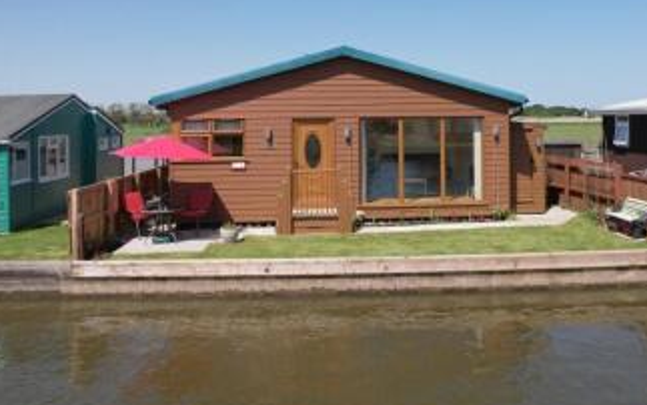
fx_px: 582
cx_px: 369
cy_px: 111
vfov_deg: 37.6
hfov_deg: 57.9
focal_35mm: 33
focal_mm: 8.38
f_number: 2.8
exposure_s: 1/320
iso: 110
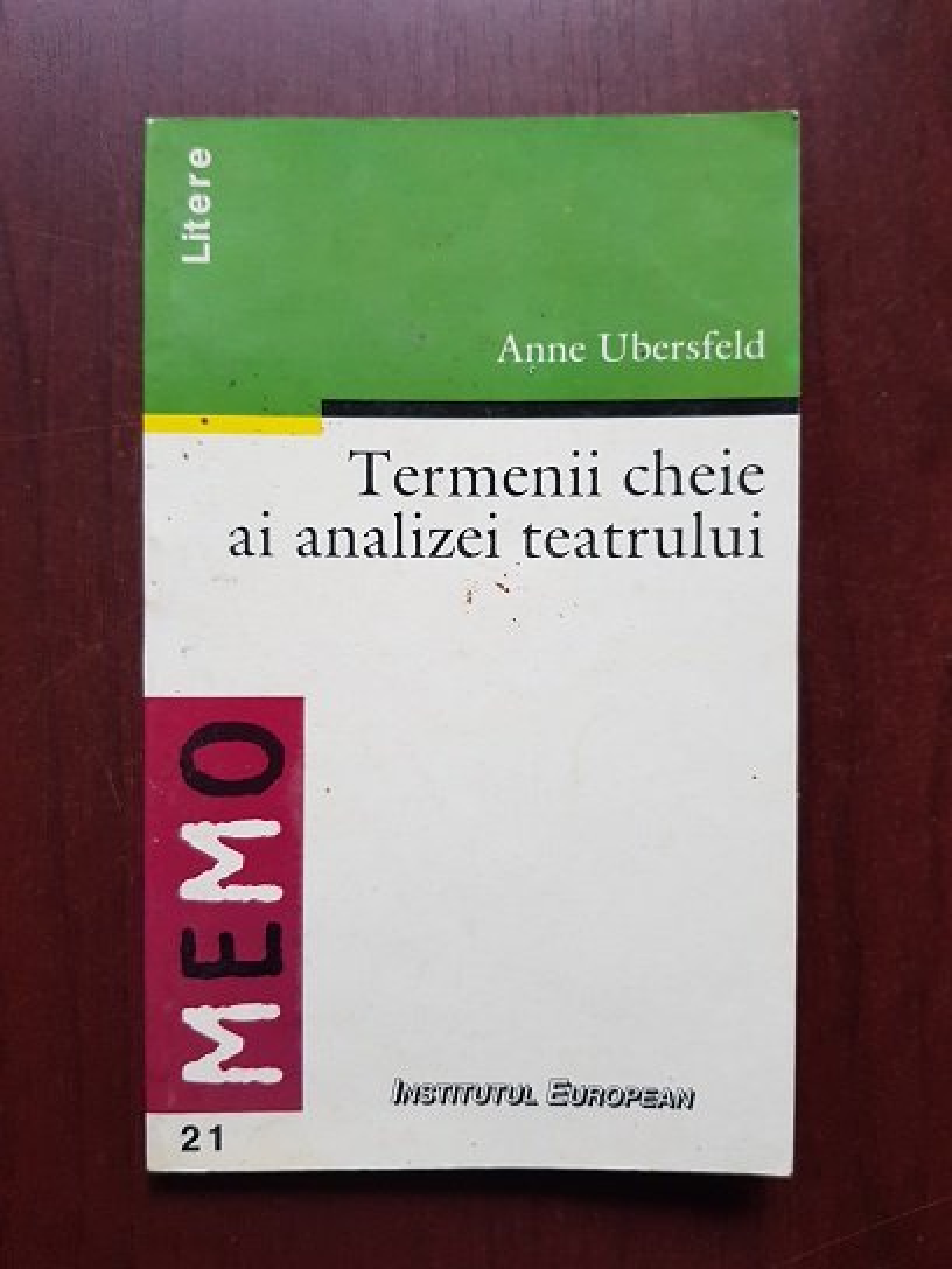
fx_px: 953
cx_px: 476
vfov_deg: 67.3
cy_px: 634
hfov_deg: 53.1
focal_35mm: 26
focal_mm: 4.3
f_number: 1.7
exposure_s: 1/33
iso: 160
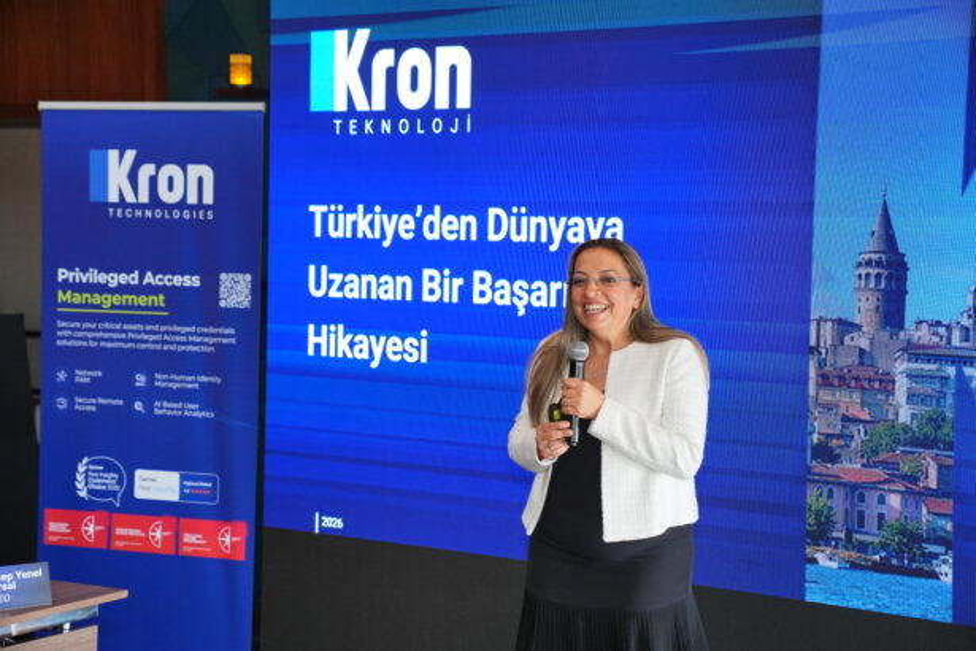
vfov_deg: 19.5
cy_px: 326
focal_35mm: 70
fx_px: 1898
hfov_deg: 28.8
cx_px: 488
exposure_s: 1/160
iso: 2000
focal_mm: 70
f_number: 4.5
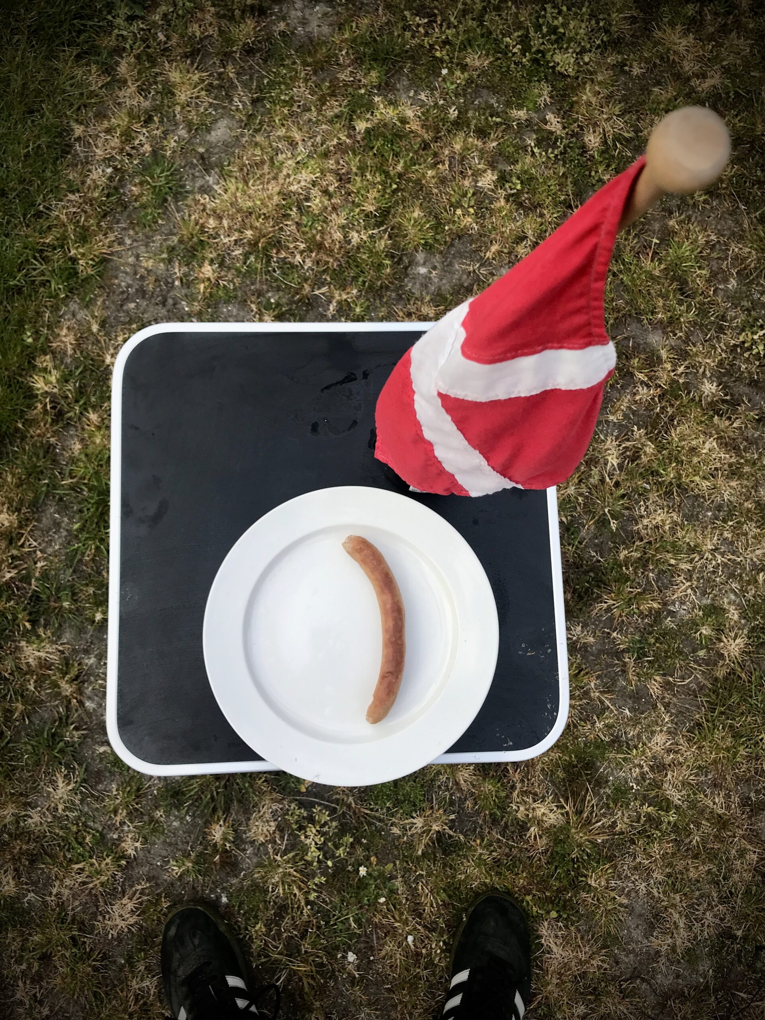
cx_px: 382
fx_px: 825
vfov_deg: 63.4
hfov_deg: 49.7
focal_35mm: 28
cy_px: 510
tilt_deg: -80.8
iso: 20
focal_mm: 3.99
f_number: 1.8
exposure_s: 1/760
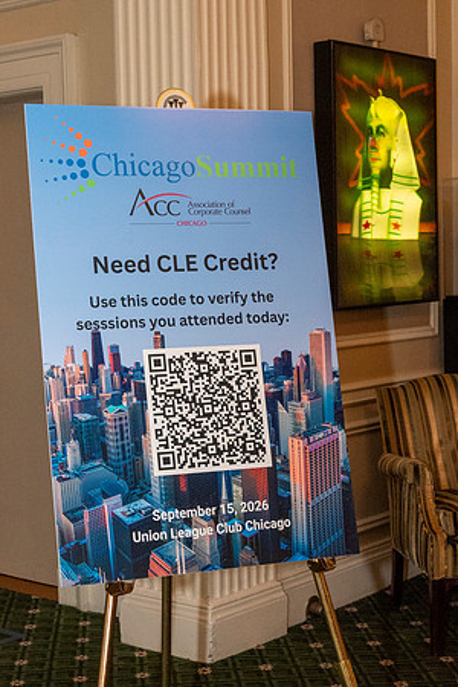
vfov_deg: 33.4
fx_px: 1145
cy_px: 344
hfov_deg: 22.6
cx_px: 229
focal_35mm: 60
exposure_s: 1/60
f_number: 11
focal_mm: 40
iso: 4000
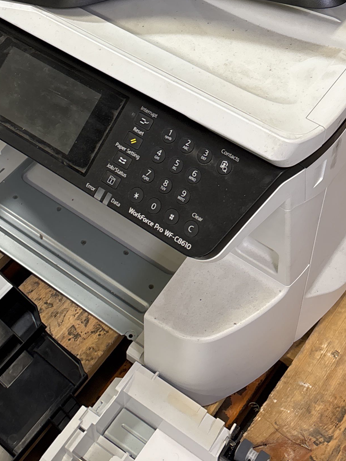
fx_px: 853
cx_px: 179
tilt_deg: -42.0
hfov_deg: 22.9
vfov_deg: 28.9
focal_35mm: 64
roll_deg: -3.5
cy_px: 38
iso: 125
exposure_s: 1/100
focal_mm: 5.96
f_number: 1.6
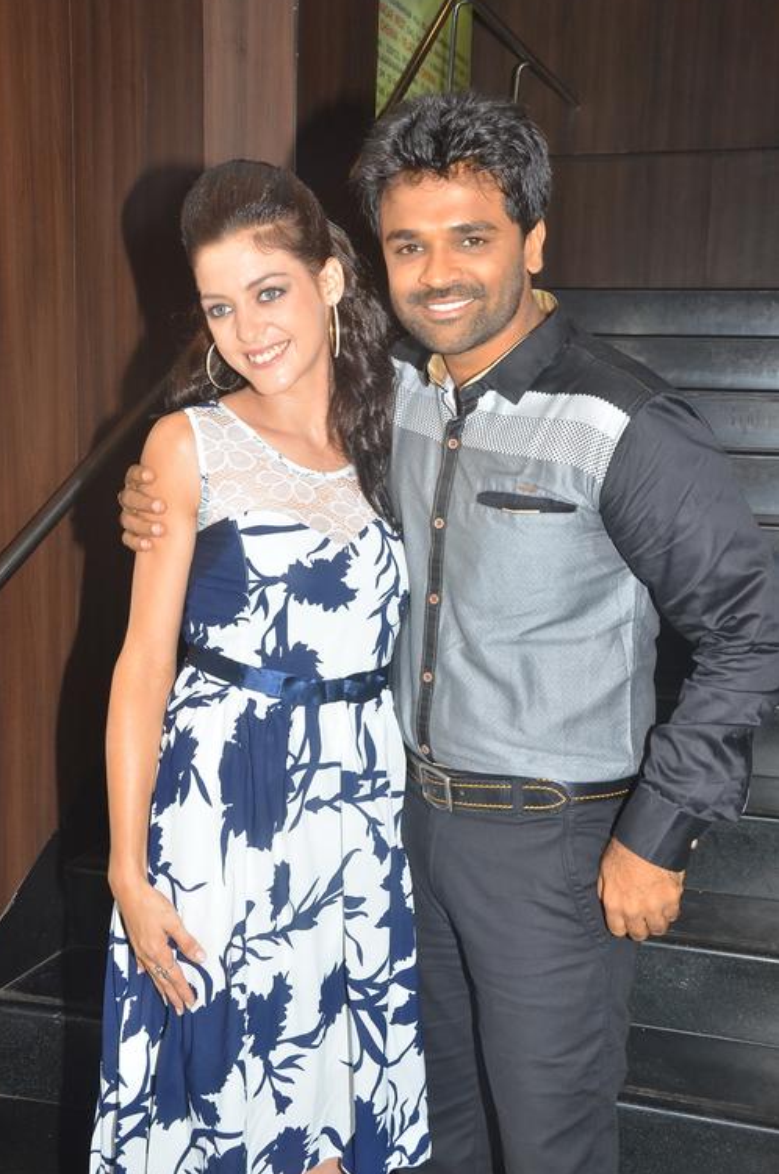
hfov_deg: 29.1
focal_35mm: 46
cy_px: 578
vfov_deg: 42.8
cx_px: 384
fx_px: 1499
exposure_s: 1/320
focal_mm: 30
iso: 800
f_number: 8
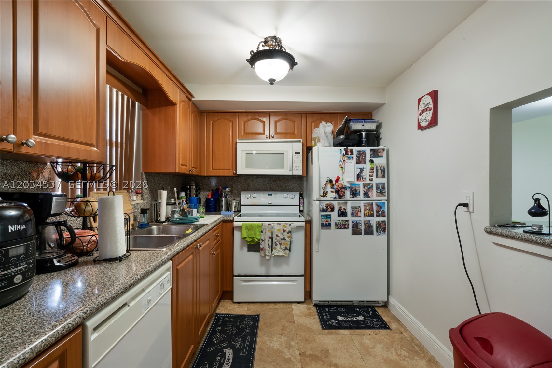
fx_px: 245
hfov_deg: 96.7
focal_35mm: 16
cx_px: 276
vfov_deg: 73.8
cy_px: 184
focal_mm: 16
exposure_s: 5
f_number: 14
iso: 100
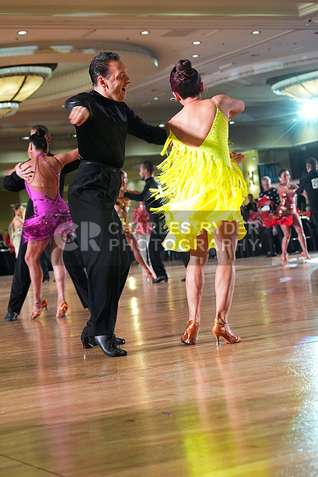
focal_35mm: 80
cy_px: 238
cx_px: 159
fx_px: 1059
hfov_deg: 17.1
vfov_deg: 25.4
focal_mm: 80
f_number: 5
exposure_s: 1/400
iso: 8000
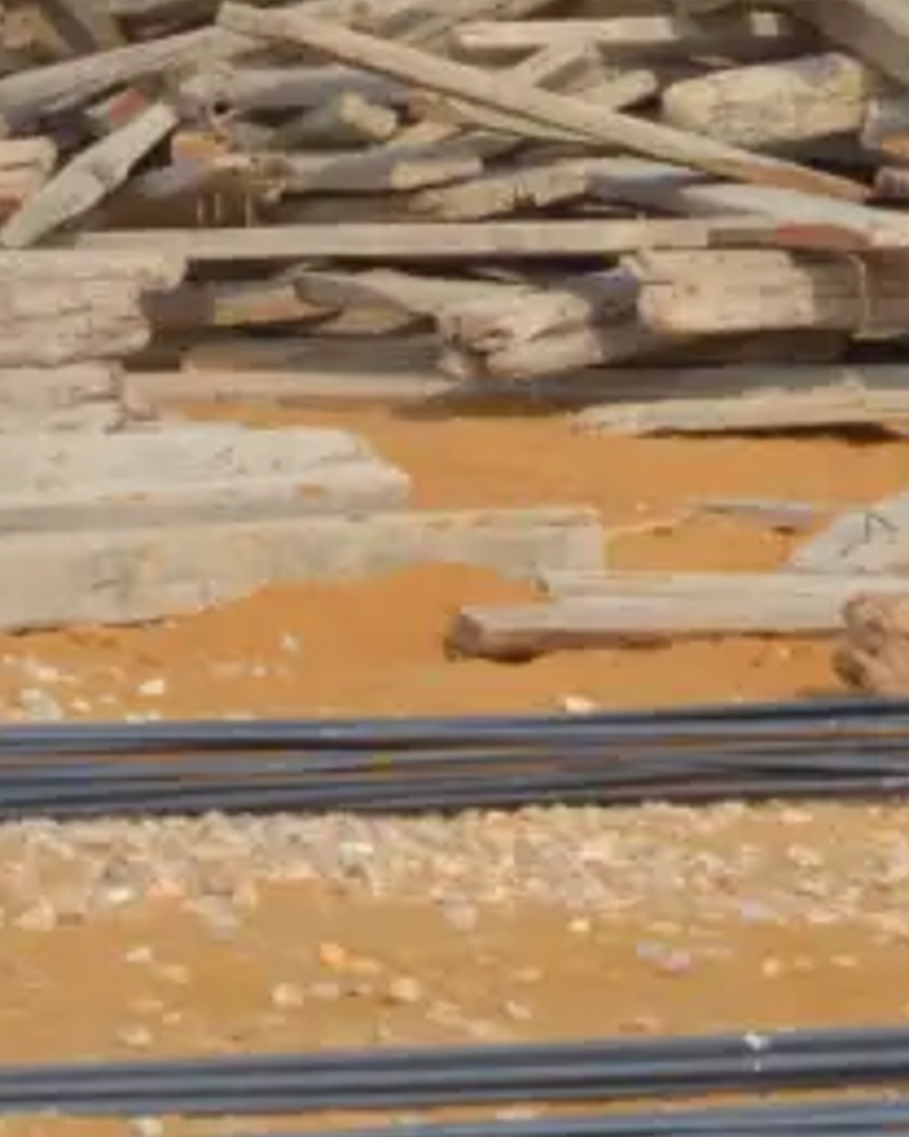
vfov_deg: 4.0
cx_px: 228
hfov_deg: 3.2
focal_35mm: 477
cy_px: -685
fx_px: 16050
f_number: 11
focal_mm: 86
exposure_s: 1/2000
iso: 1000
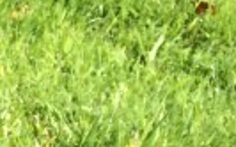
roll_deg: +0.1
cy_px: 489
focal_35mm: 237
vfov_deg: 5.2
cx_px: -382
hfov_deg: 8.0
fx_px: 1524
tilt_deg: -34.3
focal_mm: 4.15
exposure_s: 1/720
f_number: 2.2
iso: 32
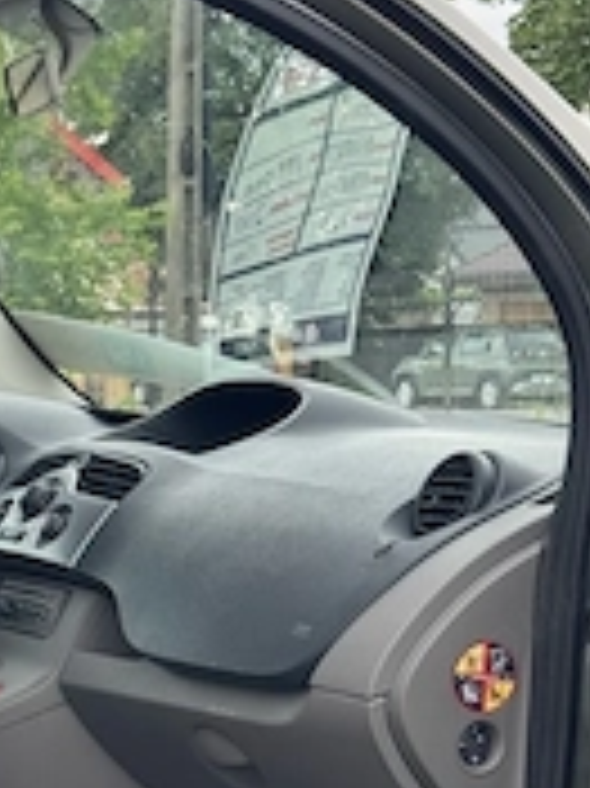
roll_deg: +0.5
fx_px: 2503
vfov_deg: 17.8
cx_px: 14
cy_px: 612
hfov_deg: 13.3
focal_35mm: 110
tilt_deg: -6.6
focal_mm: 6.76
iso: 64
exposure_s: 1/276
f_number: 1.78
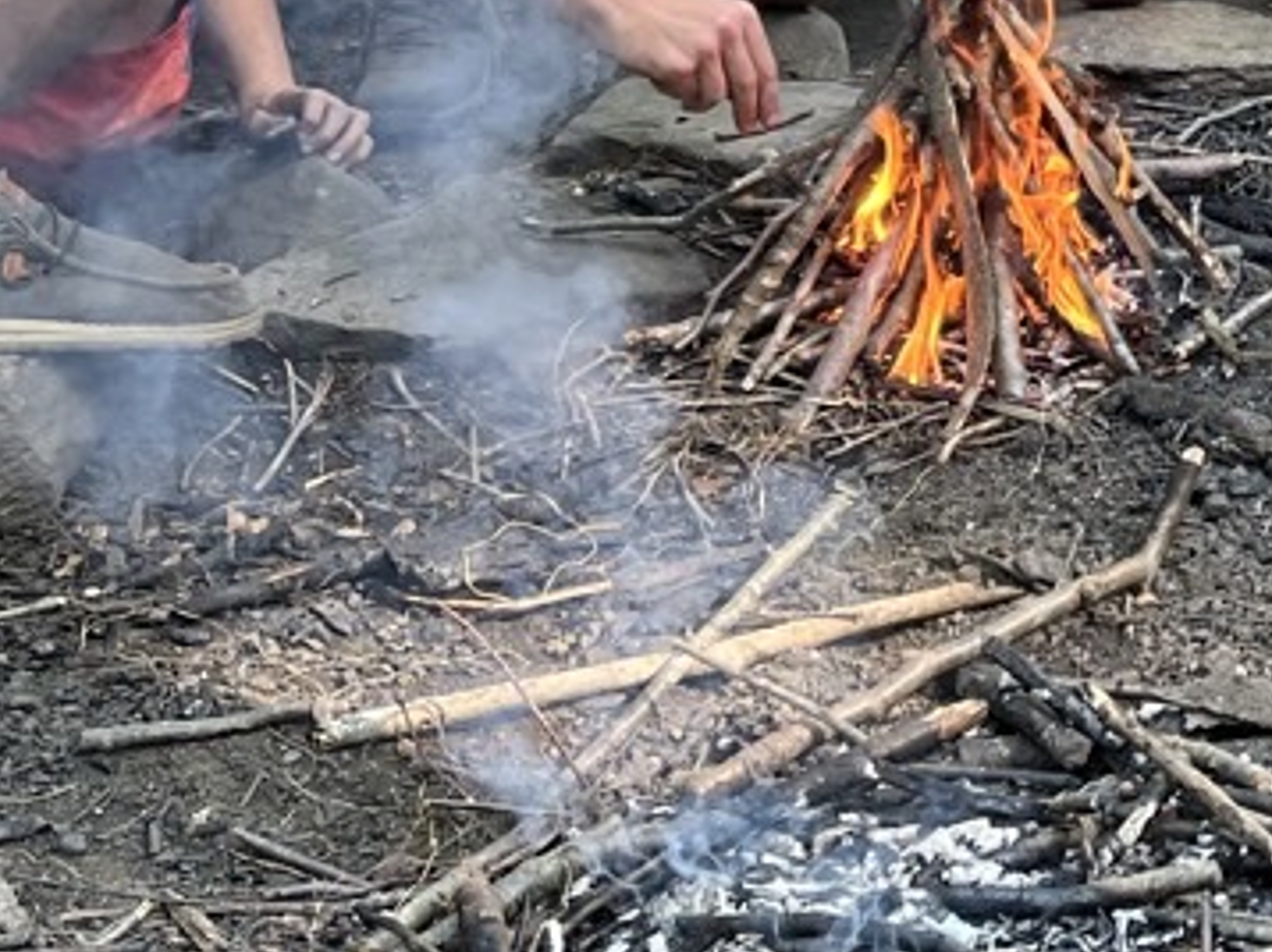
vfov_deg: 15.7
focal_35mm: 93
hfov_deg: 18.8
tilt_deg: -21.6
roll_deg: -3.3
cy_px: 135
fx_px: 3415
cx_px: 1876
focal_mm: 5.1
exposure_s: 1/122
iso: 64
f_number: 1.6
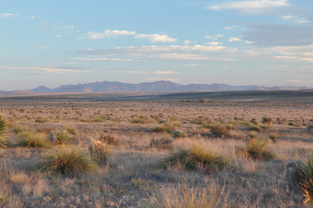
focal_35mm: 76
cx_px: 135
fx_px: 658
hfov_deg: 26.7
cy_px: 79
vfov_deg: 17.9
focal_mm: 35
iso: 400
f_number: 4.5
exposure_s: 1/80
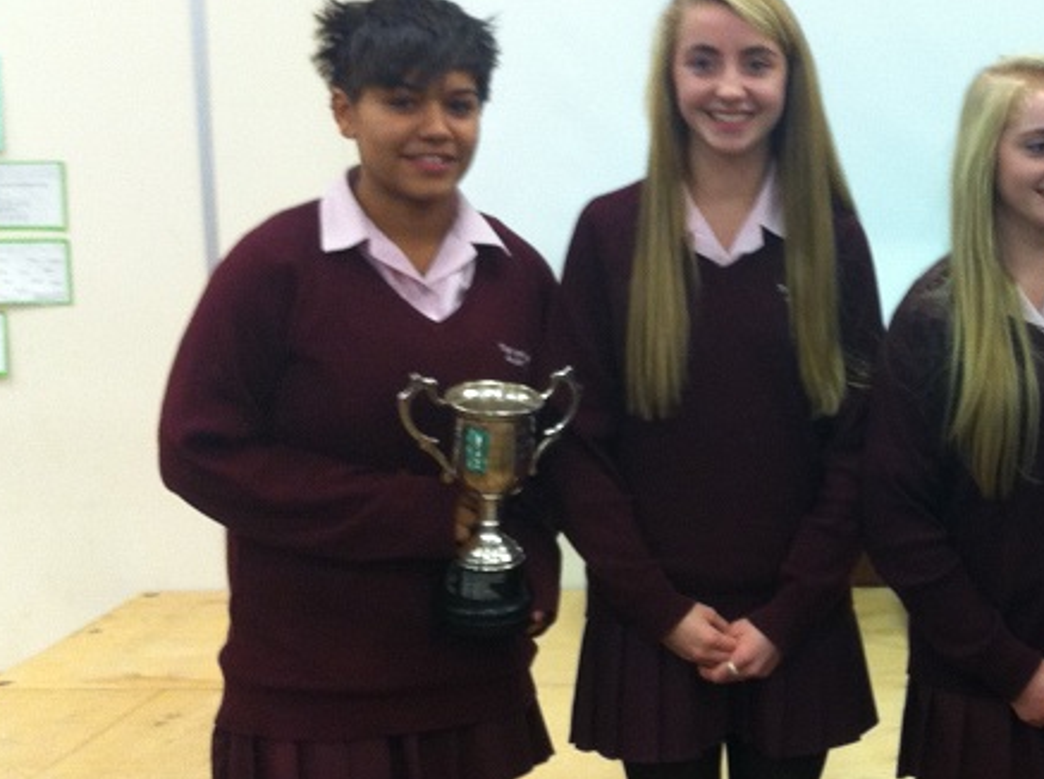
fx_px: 1927
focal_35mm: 64
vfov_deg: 22.8
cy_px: 424
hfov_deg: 29.2
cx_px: 925
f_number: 2.8
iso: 160
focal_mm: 3.85
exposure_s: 1/15
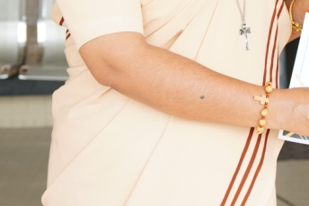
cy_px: -47
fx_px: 1278
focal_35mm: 149
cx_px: 354
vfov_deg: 9.1
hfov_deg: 13.5
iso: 100
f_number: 5.6
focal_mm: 50
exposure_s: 1/60
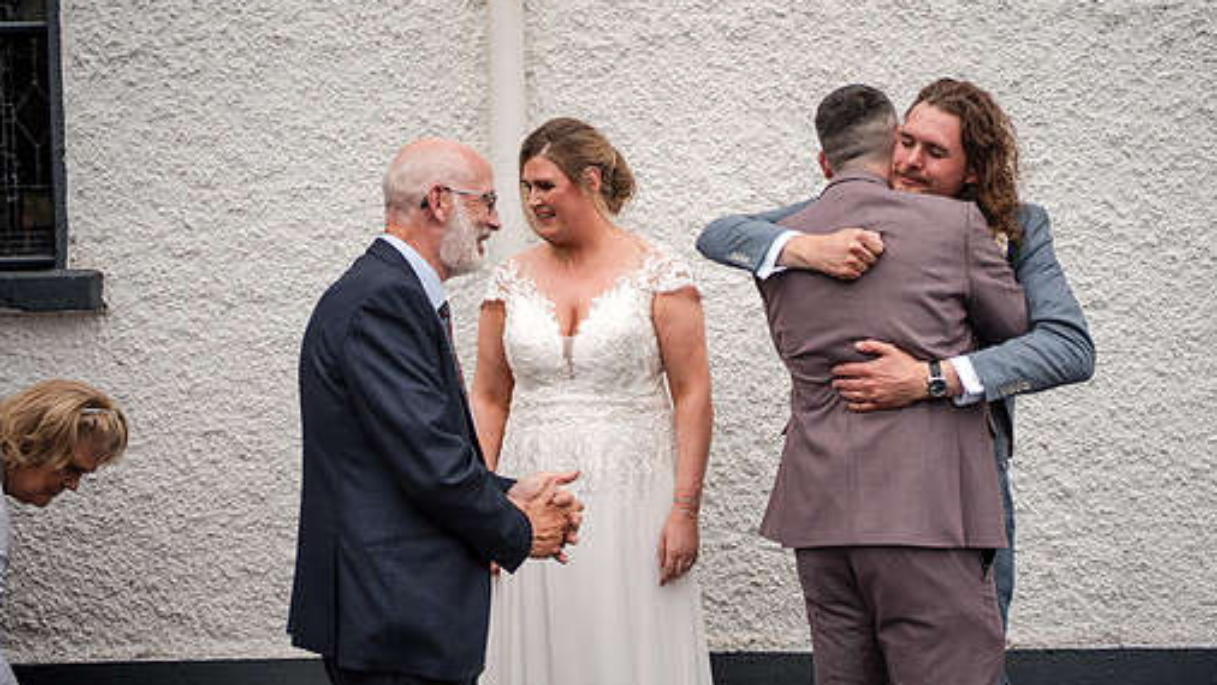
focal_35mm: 42
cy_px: 302
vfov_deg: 28.4
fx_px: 1356
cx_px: 676
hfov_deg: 48.3
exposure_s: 1/4000
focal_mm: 35
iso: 100
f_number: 1.8
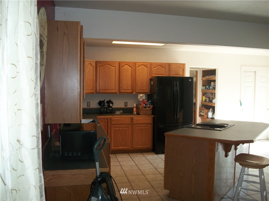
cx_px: 134
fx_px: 249
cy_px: 100
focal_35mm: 32
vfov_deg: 44.2
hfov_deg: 56.8
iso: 80
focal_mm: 5.7
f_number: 2.9
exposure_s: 1/30
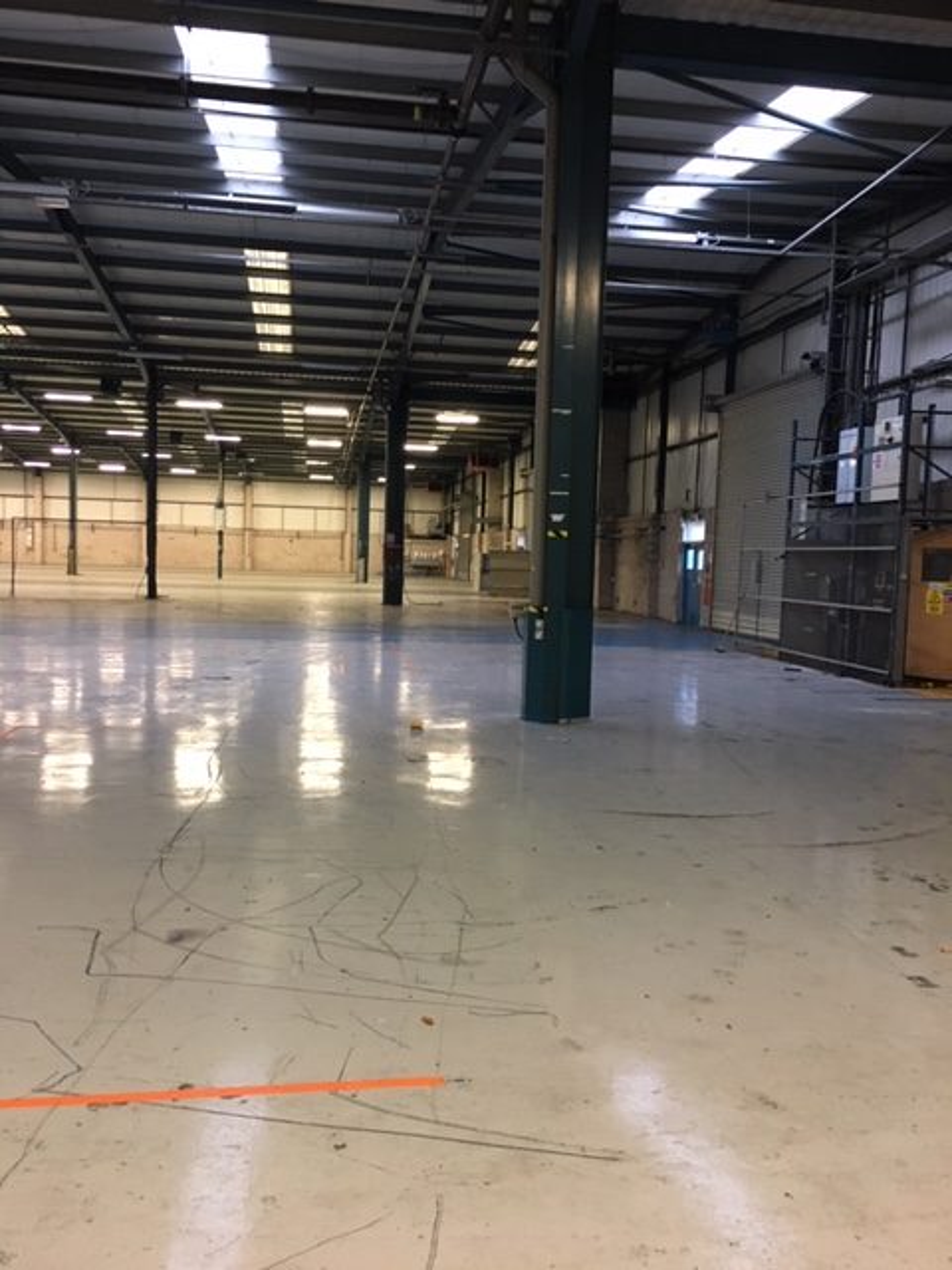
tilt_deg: -4.1
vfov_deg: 61.7
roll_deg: -0.8
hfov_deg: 48.2
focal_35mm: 29
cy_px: 635
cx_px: 476
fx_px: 1063
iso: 200
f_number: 2.2
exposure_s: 1/33
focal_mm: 4.15
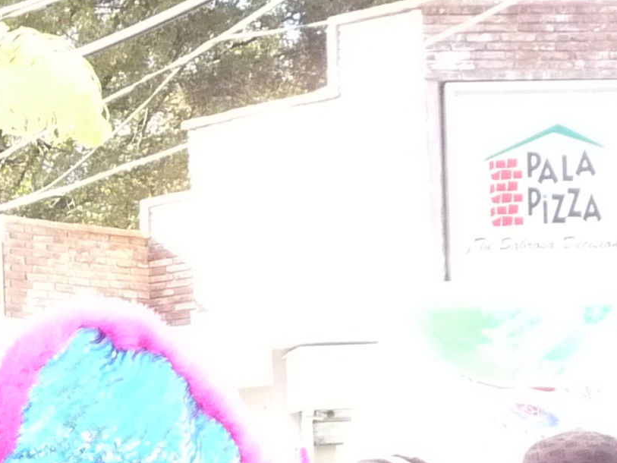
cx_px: -198
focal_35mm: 126
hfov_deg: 14.9
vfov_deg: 11.5
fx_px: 2246
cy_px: 605
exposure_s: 1/250
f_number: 2.8
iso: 400
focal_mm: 4.9
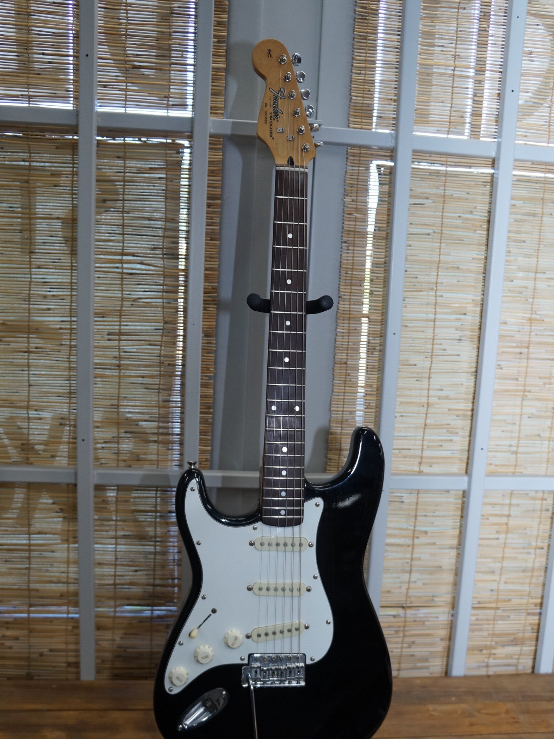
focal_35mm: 33
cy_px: 397
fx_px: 704
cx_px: 278
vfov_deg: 55.3
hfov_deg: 42.9
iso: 500
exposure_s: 1/160
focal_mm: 20
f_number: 4
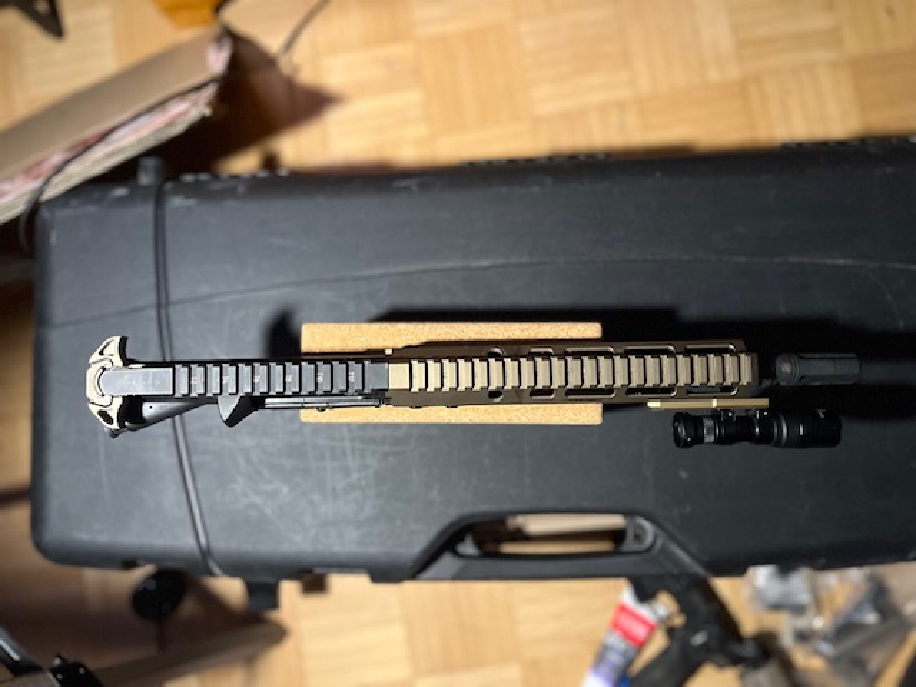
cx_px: 458
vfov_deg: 53.1
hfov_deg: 67.3
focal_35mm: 26
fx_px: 688
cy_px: 344
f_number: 1.6
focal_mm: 5.1
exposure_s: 1/33
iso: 500
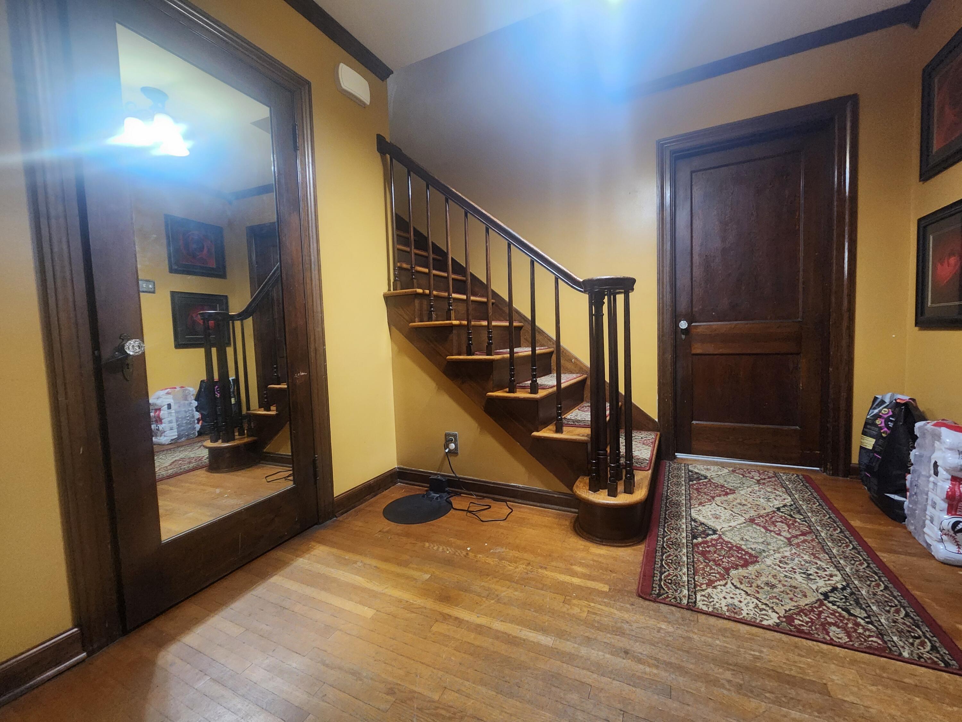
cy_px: 361
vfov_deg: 89.9
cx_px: 481
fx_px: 361
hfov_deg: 106.2
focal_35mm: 13
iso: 640
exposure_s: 1/30
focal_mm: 2.2
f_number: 2.2
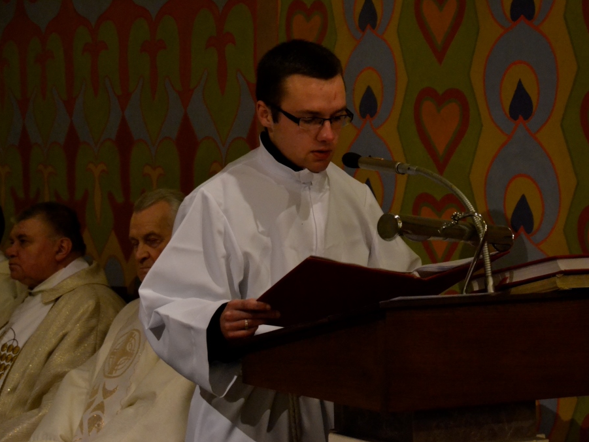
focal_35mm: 118
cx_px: 326
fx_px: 2008
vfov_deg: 12.6
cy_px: 219
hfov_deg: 16.7
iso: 3200
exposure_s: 1/100
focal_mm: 72
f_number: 5.3
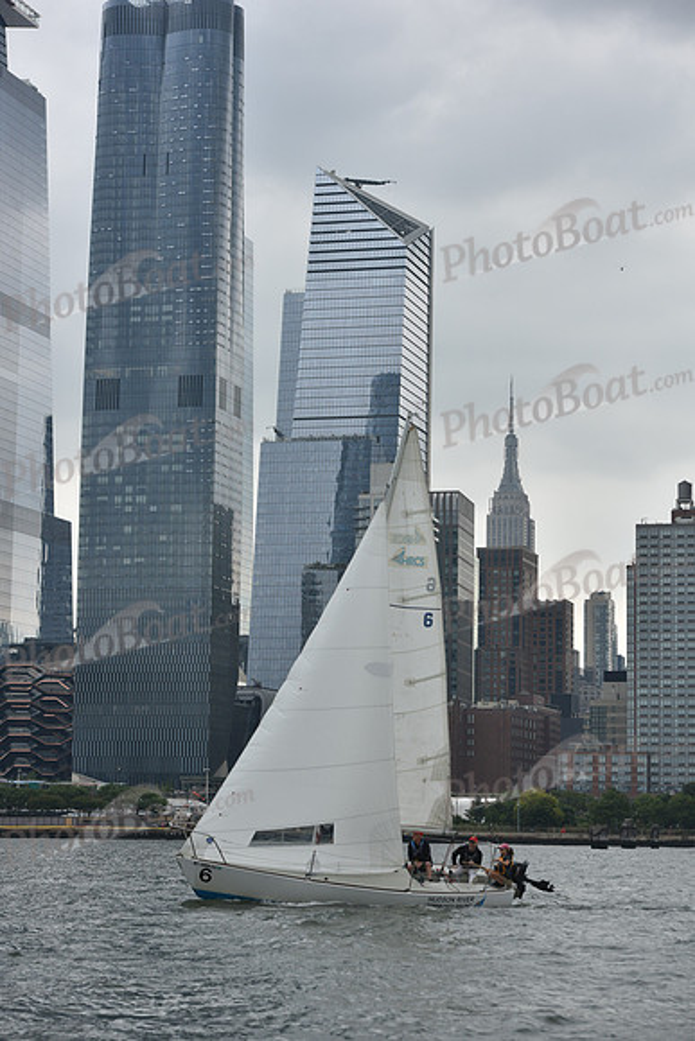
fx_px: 2460
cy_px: 520
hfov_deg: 16.1
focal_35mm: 85
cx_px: 348
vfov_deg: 23.9
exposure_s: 1/1250
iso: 320
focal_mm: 85
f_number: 5.6
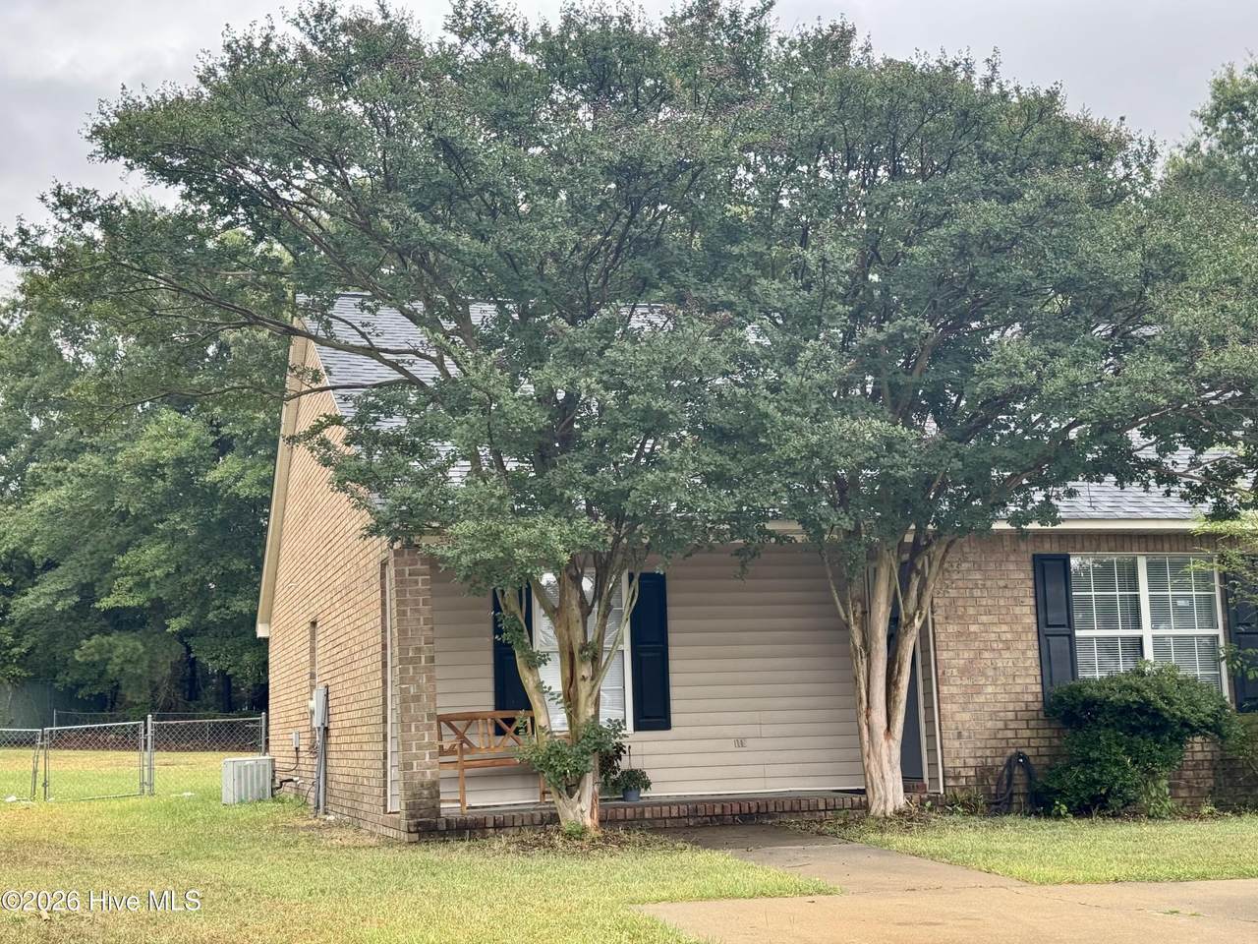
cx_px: 629
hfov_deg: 39.7
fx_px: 1744
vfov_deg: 30.3
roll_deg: +2.4
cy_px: 472
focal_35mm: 48
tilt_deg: +7.5
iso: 64
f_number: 1.78
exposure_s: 1/621
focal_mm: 6.76
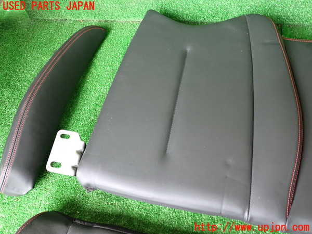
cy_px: 117
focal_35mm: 30
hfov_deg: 60.0
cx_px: 156
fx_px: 270
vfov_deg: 46.8
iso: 320
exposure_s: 1/30
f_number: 2.3
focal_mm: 5.4
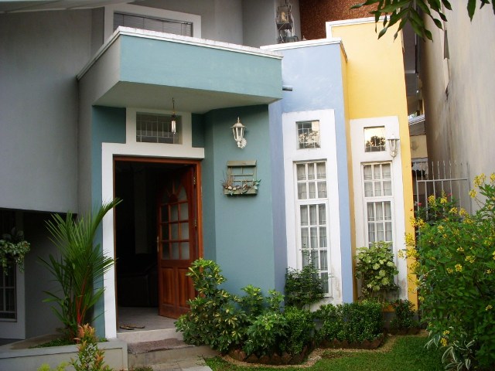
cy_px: 186
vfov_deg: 37.7
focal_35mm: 38
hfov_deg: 49.0
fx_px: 543
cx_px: 248
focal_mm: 6.3
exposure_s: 1/80
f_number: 3.3
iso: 100
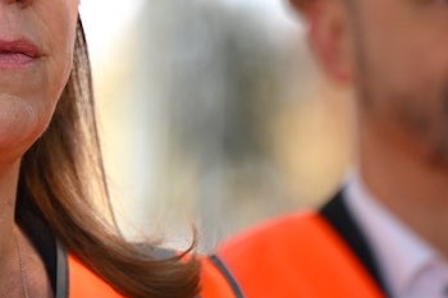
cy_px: 67
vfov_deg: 2.7
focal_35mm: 515
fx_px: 6406
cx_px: 127
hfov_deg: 4.0
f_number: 2.8
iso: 500
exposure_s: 1/640
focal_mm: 200
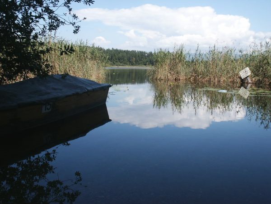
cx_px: 136
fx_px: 274
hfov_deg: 52.6
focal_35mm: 35
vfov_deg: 40.7
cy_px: 102
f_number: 6.7
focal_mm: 7.18
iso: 64
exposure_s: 1/180
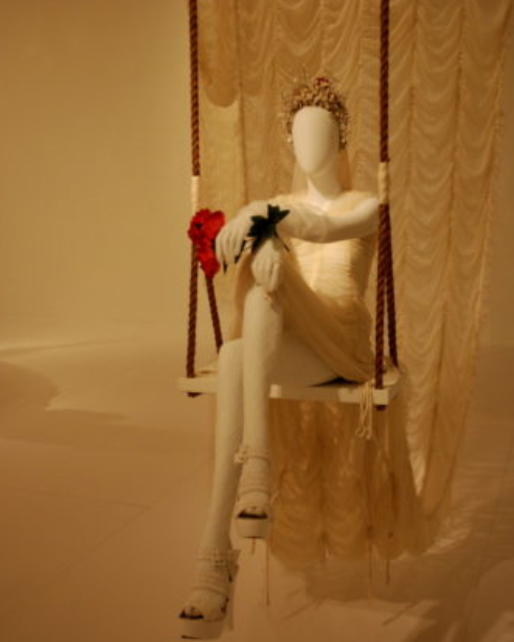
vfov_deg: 43.3
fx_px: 810
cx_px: 255
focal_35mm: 43
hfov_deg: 35.2
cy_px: 290
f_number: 3.8
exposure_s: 1/30
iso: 800
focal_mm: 25
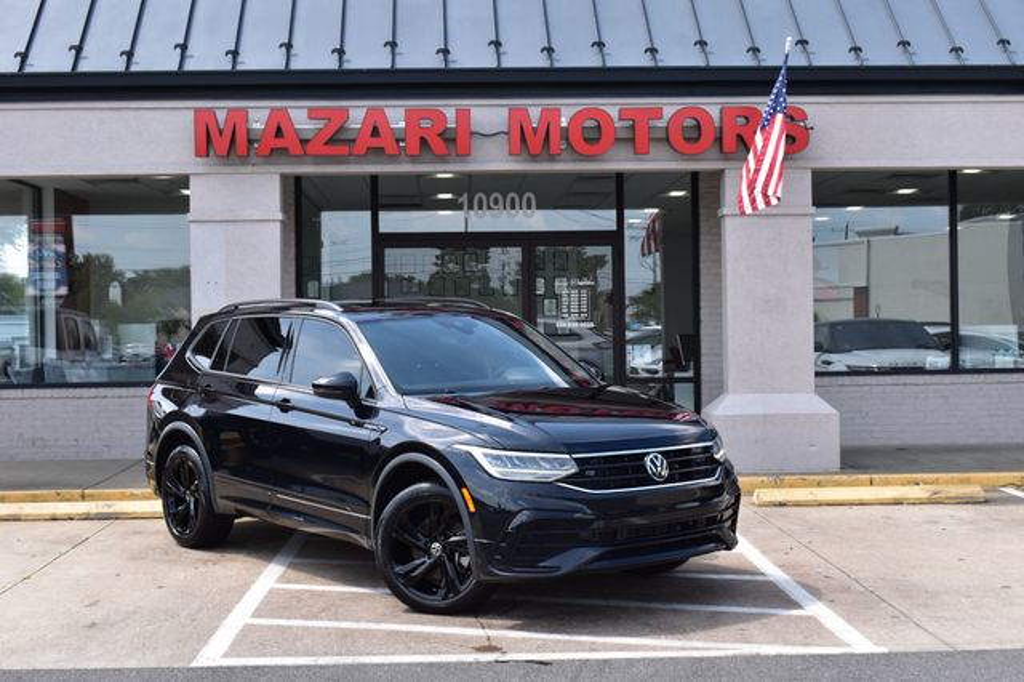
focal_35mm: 51
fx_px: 1450
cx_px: 512
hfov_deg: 38.9
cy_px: 341
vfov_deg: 26.5
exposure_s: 1/250
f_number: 10
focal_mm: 34
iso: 400
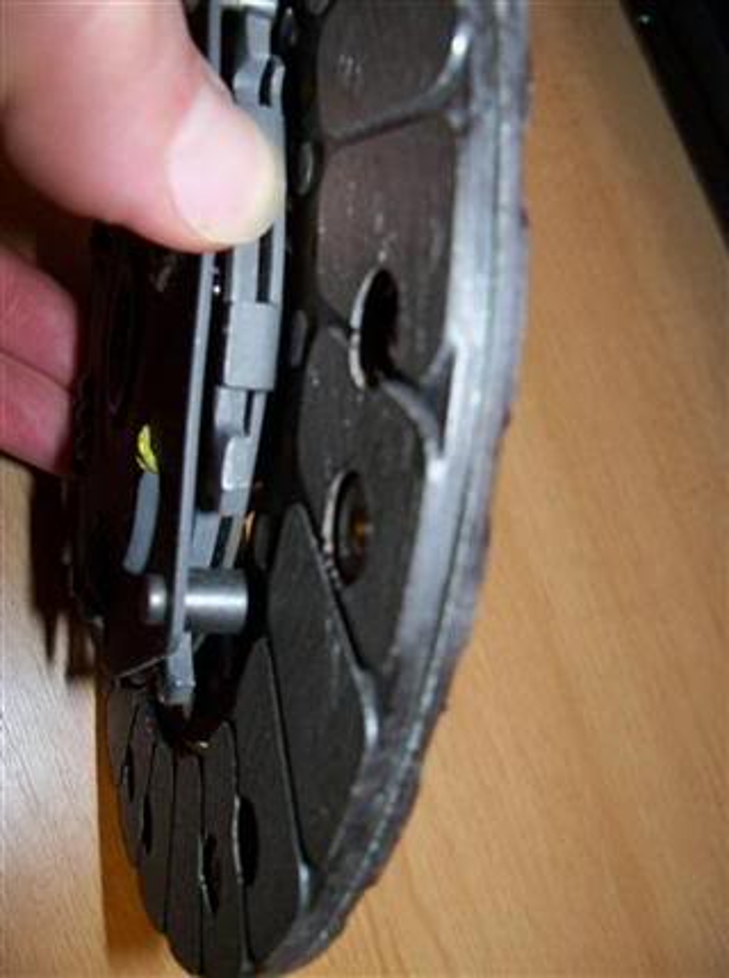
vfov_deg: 52.7
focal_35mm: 35
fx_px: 986
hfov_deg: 40.6
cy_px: 489
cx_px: 364
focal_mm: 6.2
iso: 200
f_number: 3.5
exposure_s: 1/30
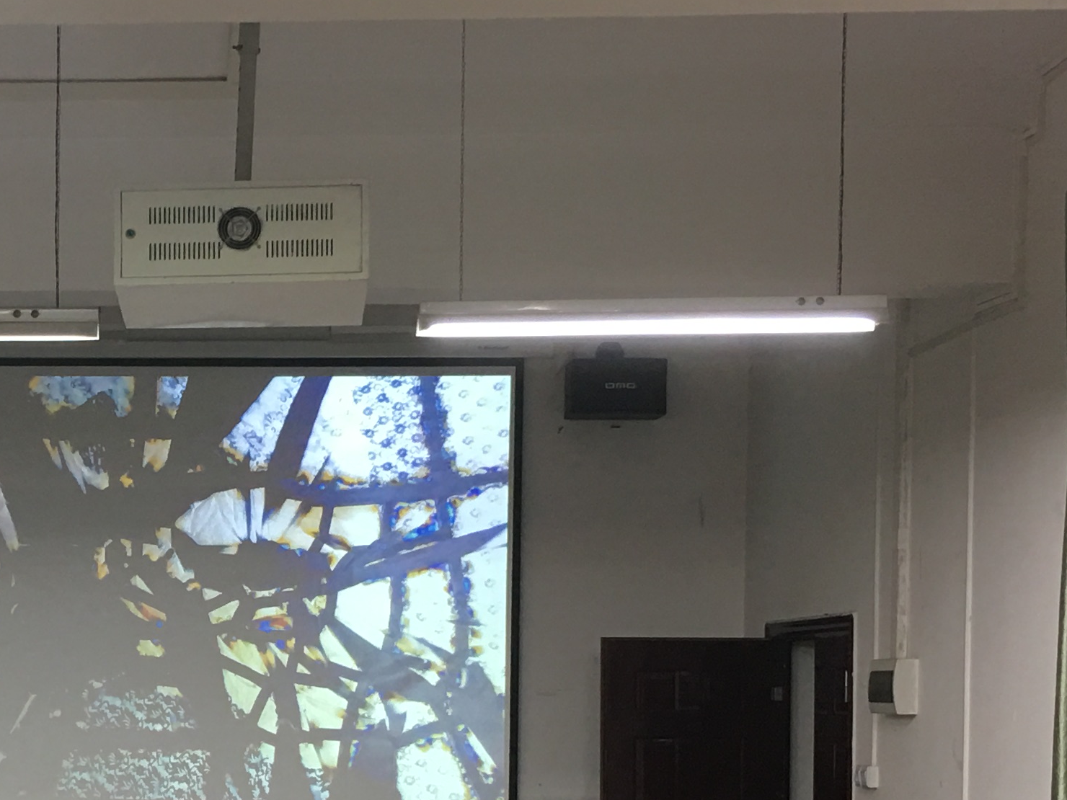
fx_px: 2435
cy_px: 757
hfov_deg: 23.8
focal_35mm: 79
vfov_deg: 18.3
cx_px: 37
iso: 50
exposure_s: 1/17
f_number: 2.2
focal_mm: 4.15
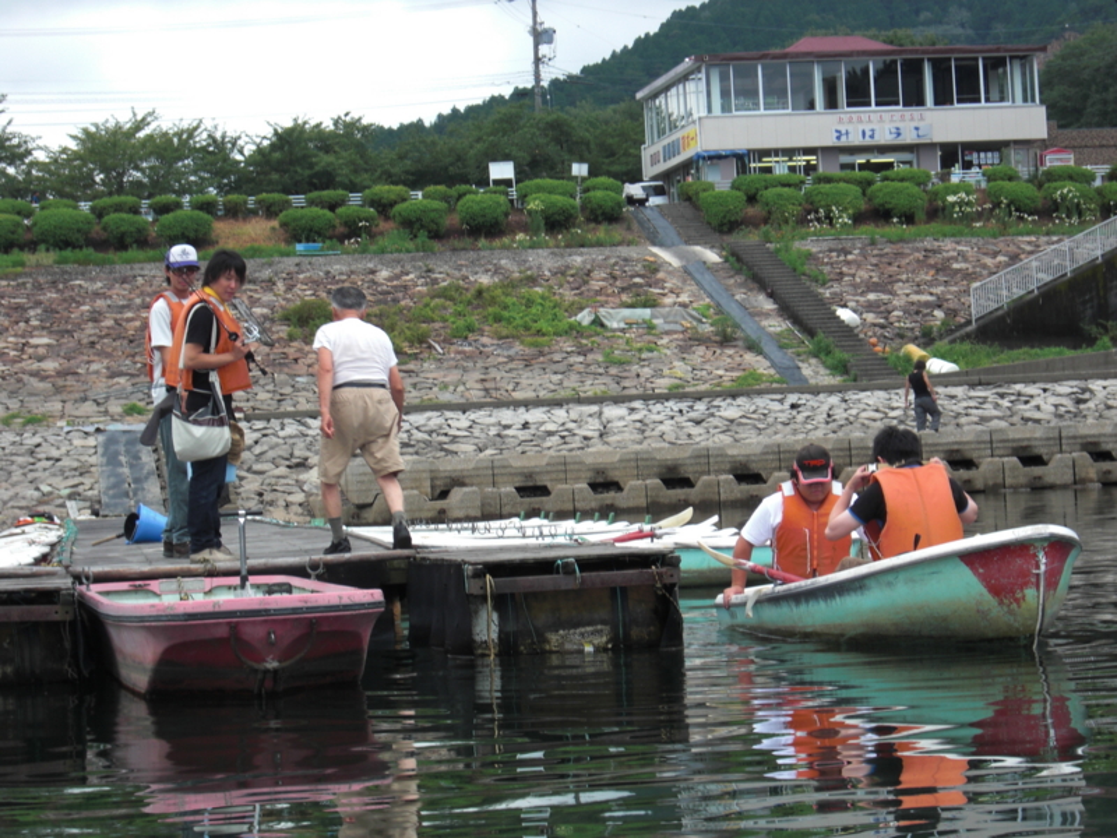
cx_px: 558
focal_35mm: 93
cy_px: 419
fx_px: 3001
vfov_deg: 15.9
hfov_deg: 21.1
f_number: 5.2
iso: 50
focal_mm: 16.5
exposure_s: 1/100
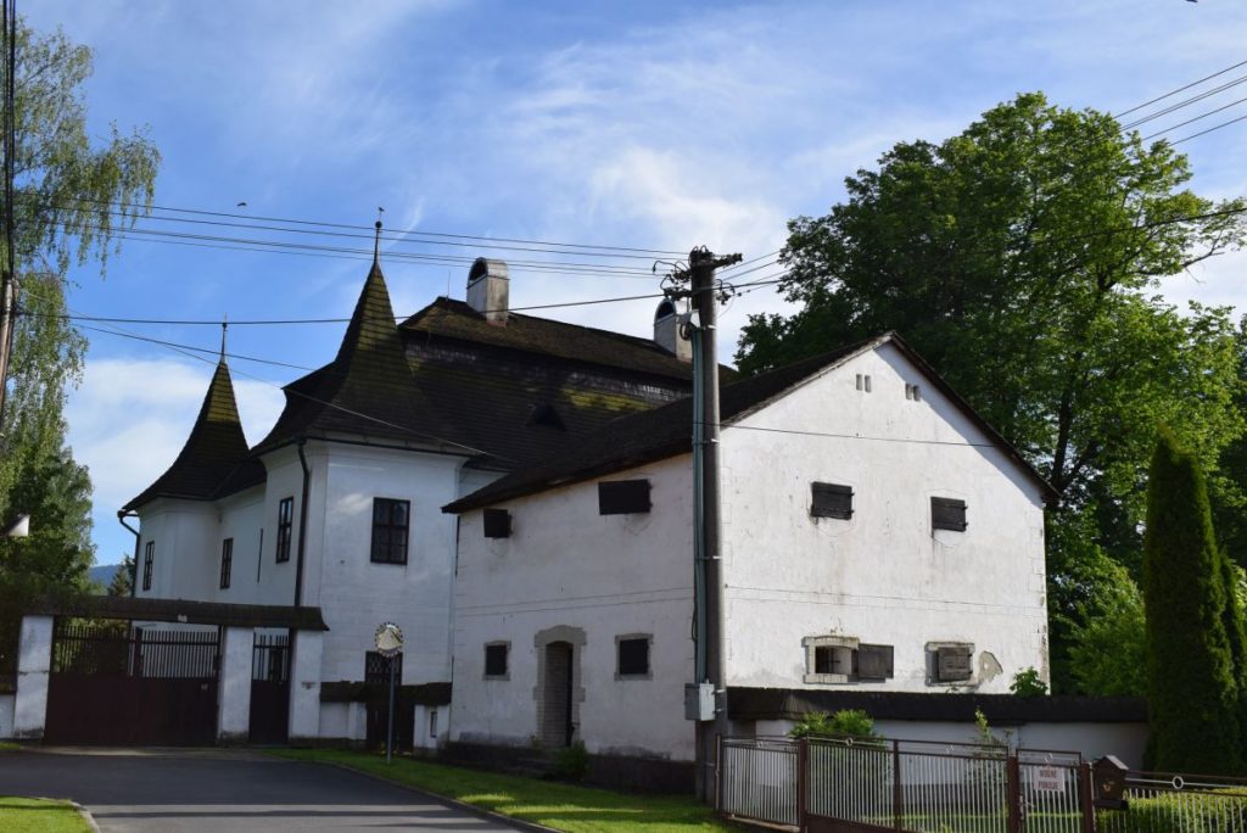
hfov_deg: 51.3
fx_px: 1300
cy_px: 416
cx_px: 624
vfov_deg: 35.5
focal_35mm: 38
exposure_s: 1/320
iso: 200
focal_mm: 25
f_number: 9
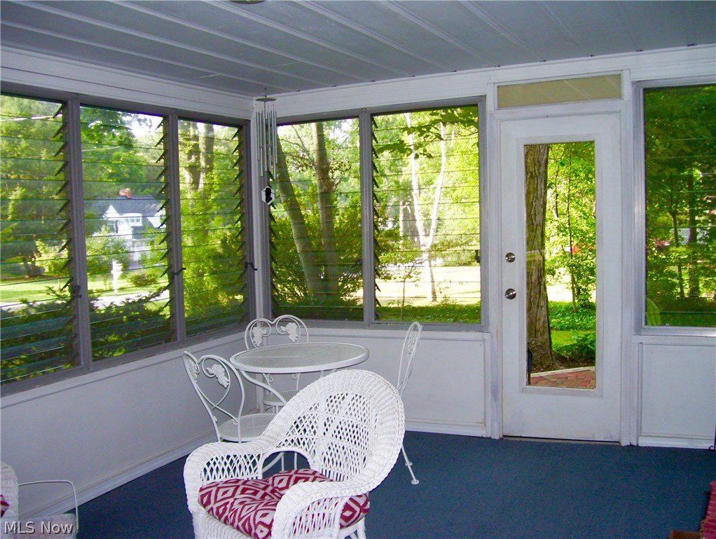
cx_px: 358
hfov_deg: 51.3
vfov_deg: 39.7
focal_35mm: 36
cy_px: 270
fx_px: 746
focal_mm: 6
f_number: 2.7
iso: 100
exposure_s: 1/60
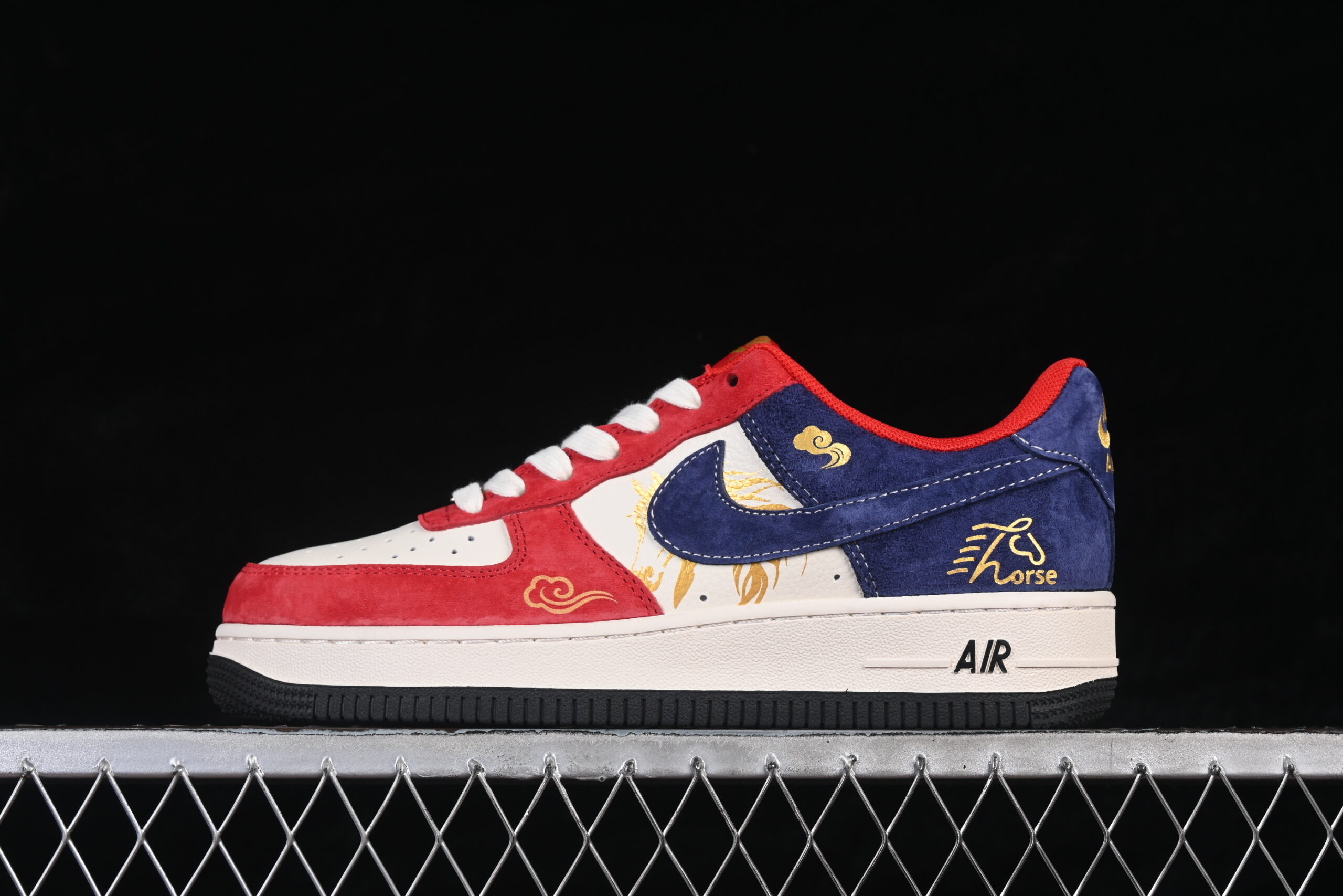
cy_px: 448
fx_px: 2798
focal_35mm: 75
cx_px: 672
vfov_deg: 18.2
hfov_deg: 27.0
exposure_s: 1/80
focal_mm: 50
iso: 160
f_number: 8
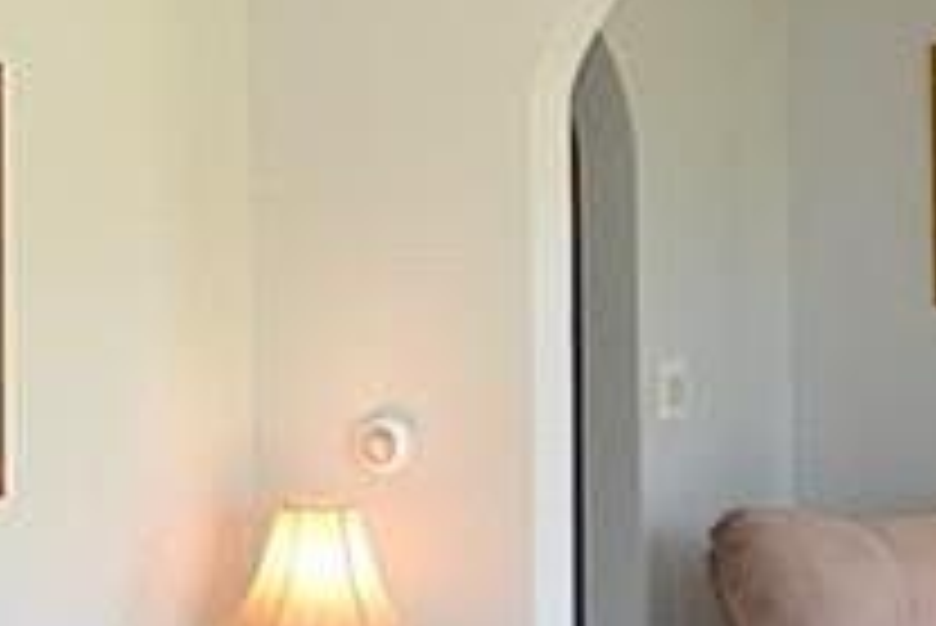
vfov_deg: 7.8
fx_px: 4605
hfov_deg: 11.3
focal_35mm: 177
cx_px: -256
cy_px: 549
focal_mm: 24
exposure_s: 1/25
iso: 100
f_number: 4
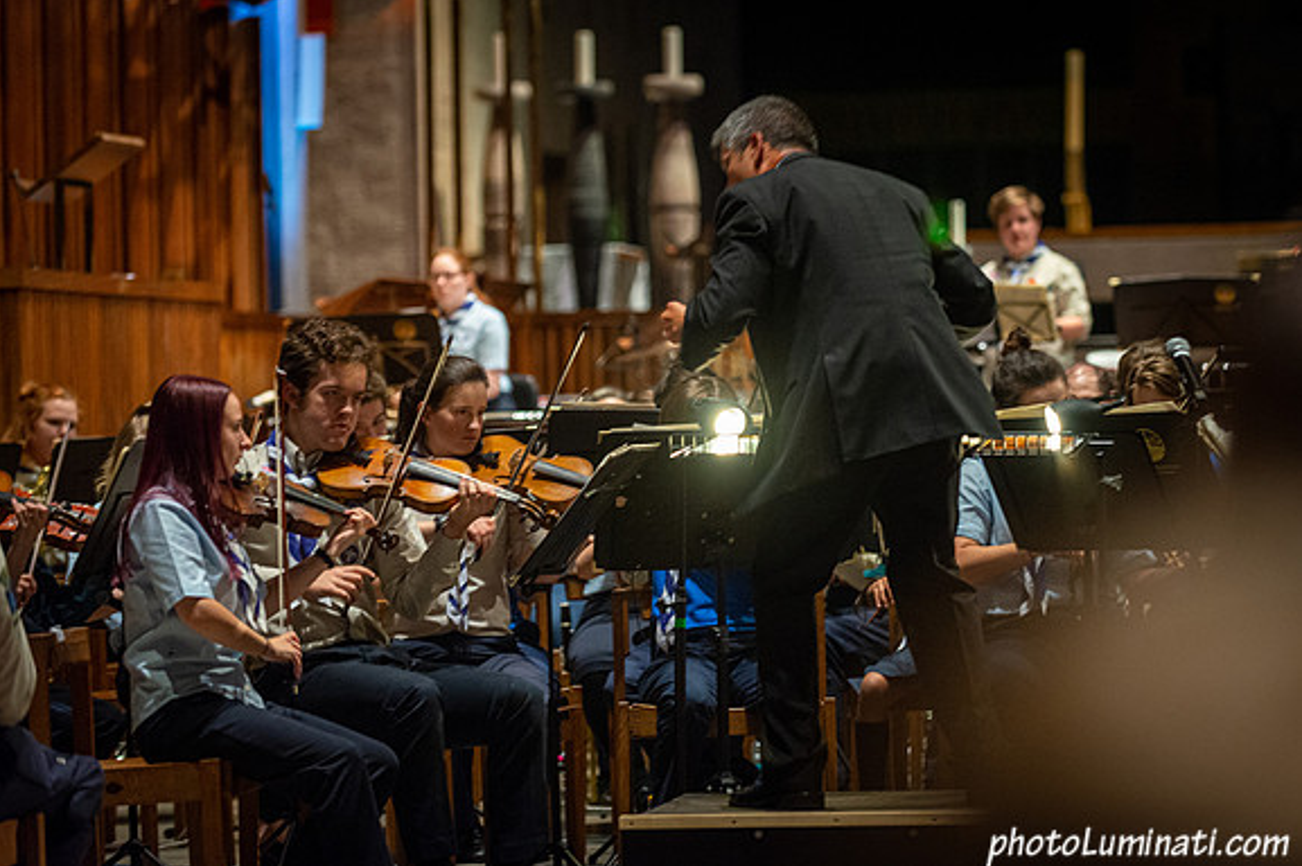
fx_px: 6000
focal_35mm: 166
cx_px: 828
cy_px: 317
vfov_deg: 8.3
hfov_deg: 12.4
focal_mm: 130
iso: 2500
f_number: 2.8
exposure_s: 1/125
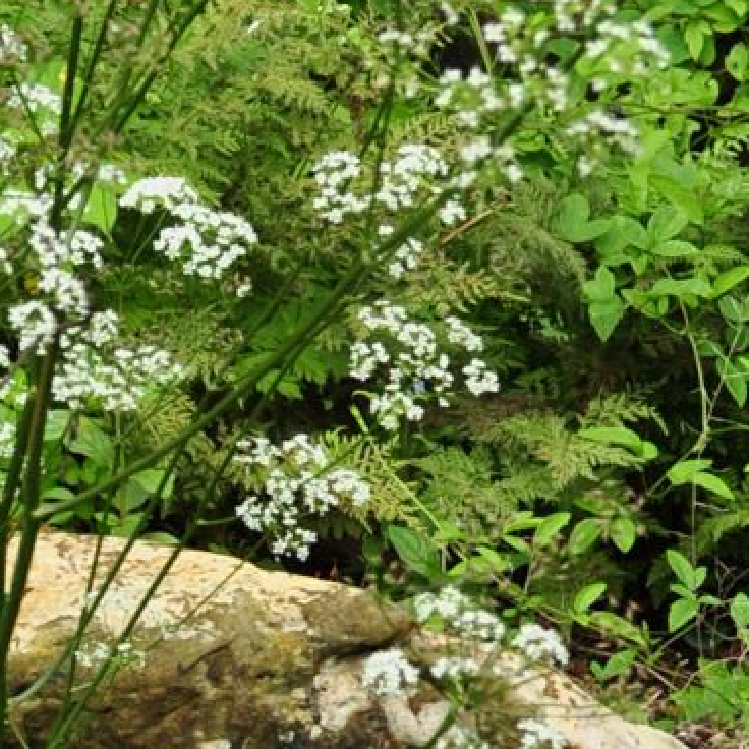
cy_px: 1027
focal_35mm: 235
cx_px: 23
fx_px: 5753
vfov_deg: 7.4
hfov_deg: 7.4
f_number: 8
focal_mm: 32
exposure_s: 1/200
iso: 200
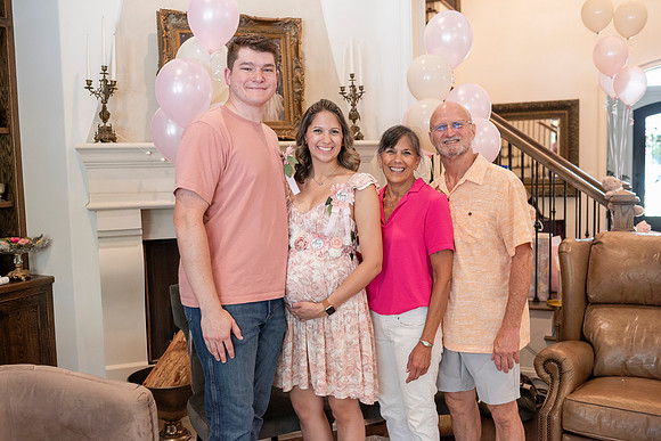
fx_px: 643
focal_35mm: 35
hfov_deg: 54.4
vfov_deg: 37.9
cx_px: 330
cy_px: 220
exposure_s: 1/125
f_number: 2.8
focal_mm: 35
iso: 1000
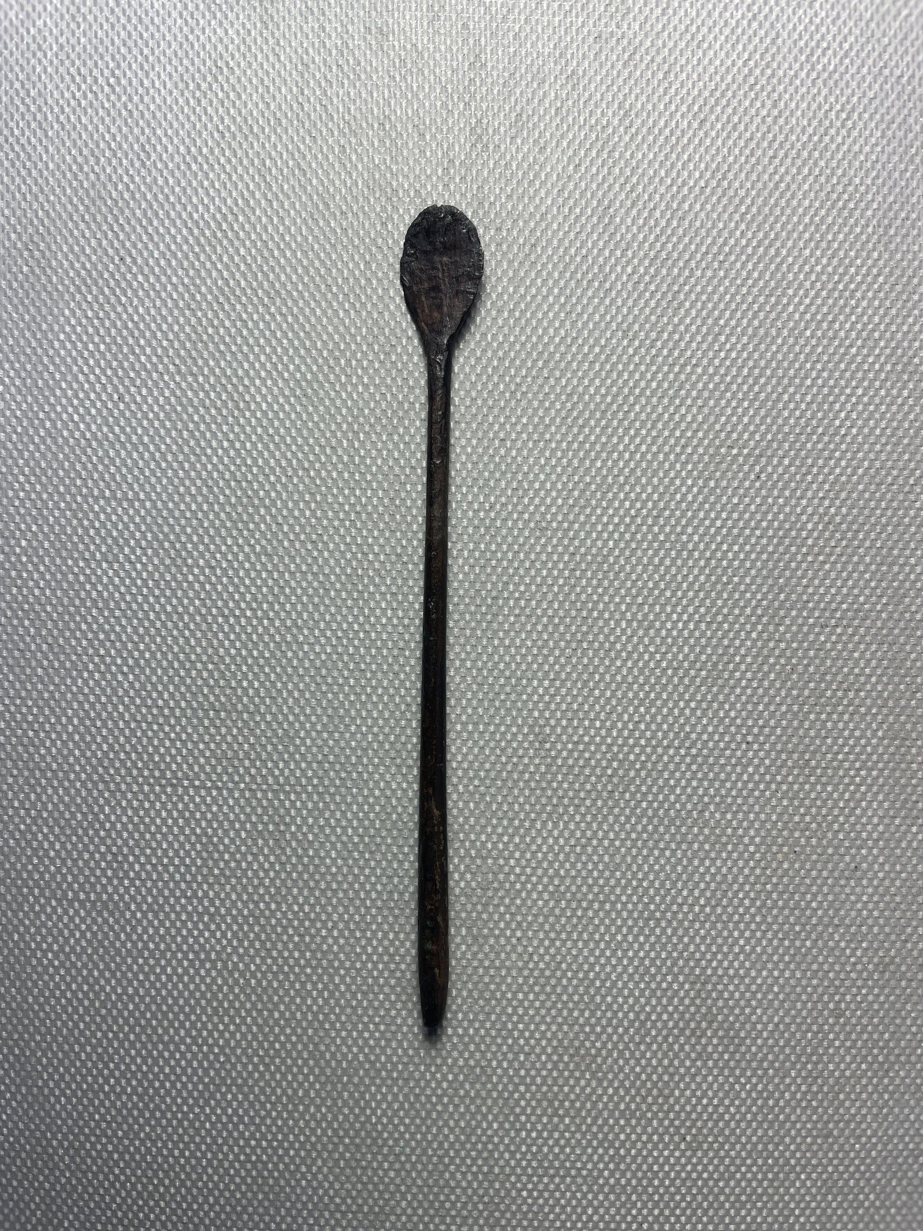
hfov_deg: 53.1
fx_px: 924
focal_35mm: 26
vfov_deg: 67.3
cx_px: 462
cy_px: 616
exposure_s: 1/290
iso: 32
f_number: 1.6
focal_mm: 4.2
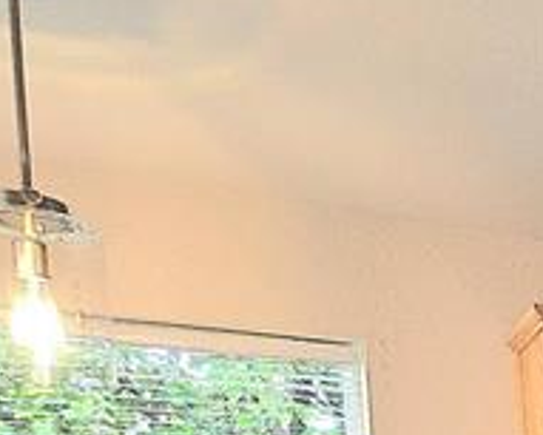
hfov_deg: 18.1
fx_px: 1093
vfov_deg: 18.5
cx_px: 1103
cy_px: 743
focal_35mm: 68
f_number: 2.2
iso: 80
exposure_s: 1/60.2
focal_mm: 2.2
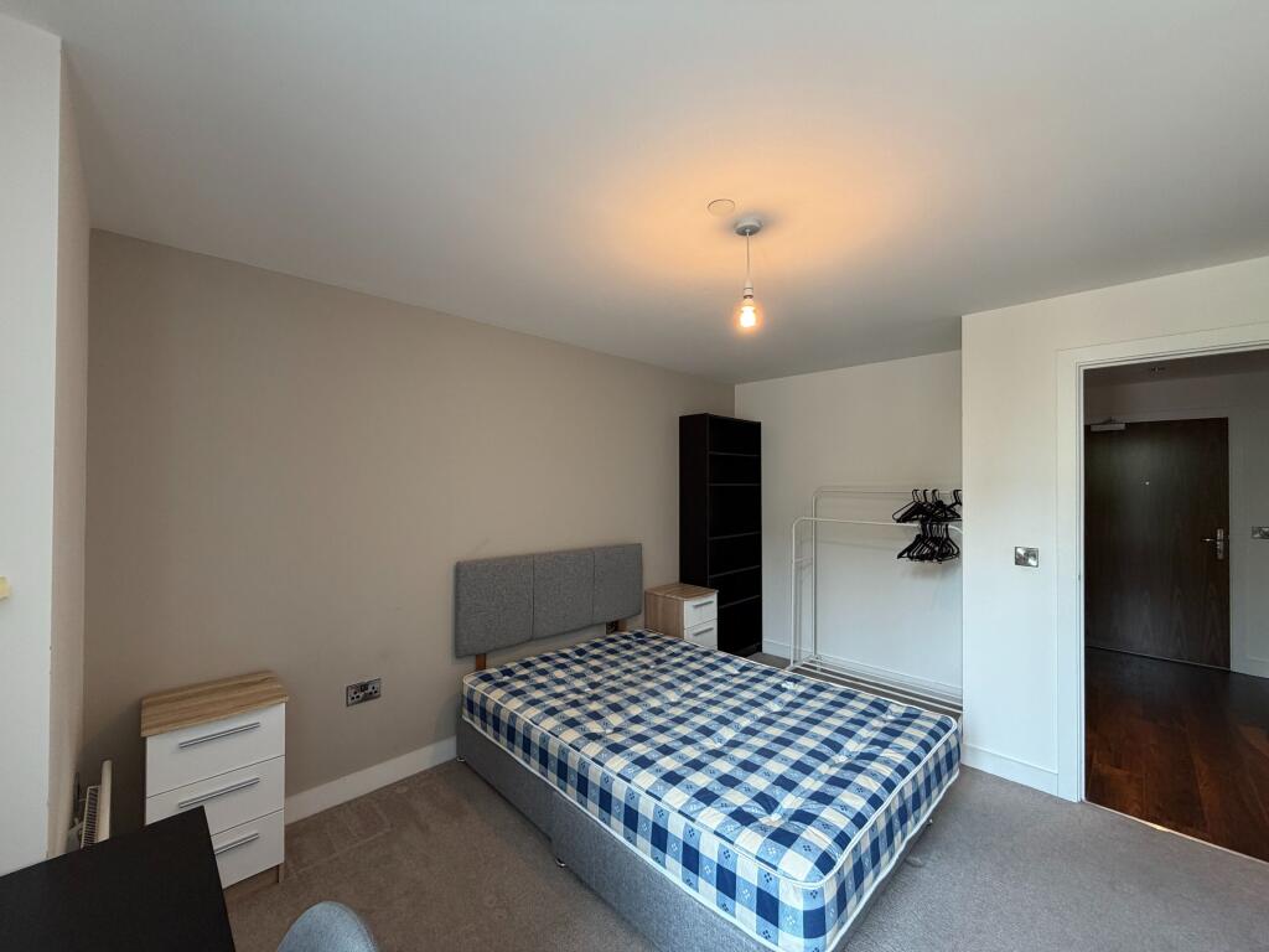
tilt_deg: +1.1
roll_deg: -0.6
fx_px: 513
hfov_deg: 102.1
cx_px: 634
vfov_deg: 85.7
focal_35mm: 14
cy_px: 476
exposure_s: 1/50
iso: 160
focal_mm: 2.22
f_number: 2.2
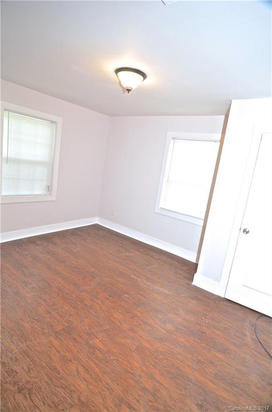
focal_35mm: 18
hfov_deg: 67.1
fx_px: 205
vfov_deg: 90.1
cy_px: 206
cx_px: 136
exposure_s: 1/60
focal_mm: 12
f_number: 4
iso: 500
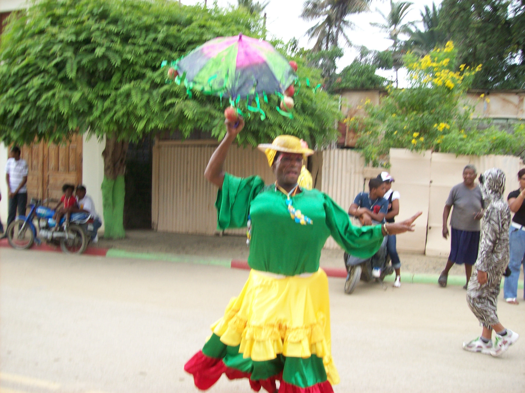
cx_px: 262
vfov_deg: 39.6
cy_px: 196
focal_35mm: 36
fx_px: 546
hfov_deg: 51.4
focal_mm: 6
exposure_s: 1/187
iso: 80
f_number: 2.7
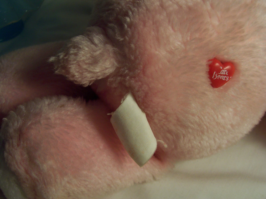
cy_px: 100
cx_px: 133
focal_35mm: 37
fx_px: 284
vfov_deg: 38.7
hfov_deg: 50.1
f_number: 2.8
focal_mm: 5.6
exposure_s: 1/350
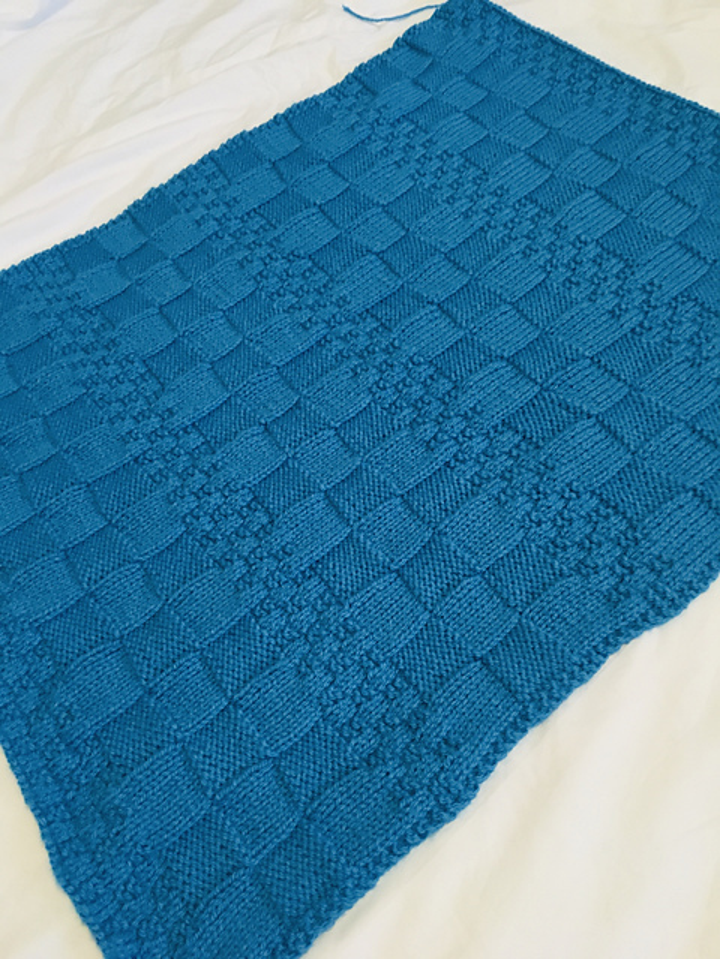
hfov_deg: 48.2
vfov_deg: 61.7
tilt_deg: -56.7
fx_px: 804
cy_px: 480
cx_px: 360
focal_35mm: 29
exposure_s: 1/17
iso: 200
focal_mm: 4.15
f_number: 2.2
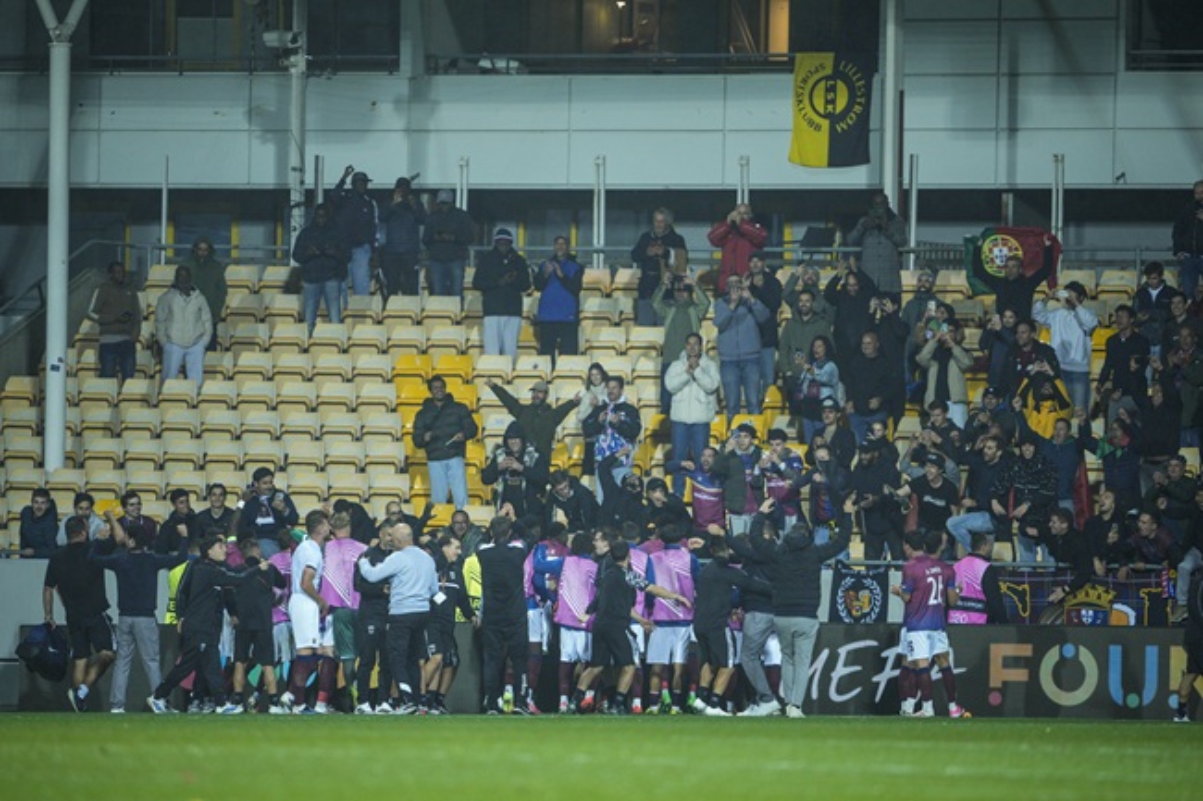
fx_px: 13362
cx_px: 602
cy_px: 400
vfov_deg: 3.4
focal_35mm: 400
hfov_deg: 5.2
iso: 3200
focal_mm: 400
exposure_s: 1/800
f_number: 2.8
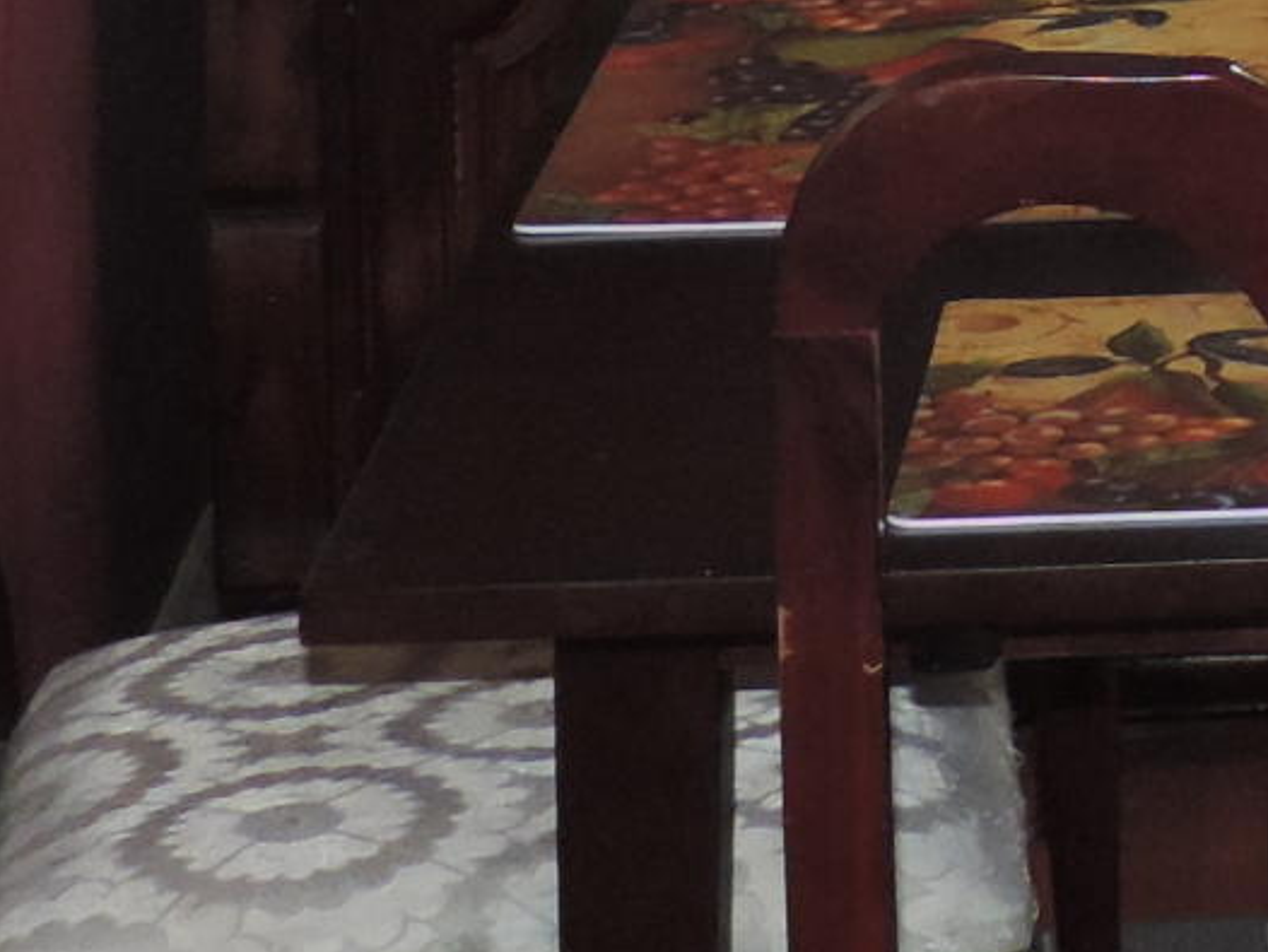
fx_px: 8356
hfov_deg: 8.2
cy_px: -1205
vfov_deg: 6.3
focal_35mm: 228
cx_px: 2763
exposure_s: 1/30
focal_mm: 7.1
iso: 200
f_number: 3.3
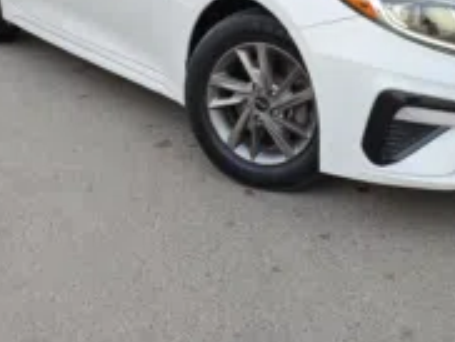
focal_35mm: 57
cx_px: 342
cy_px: -22
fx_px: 750
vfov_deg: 24.2
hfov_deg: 33.1
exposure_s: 1/159
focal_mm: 4.94
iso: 50
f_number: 1.59
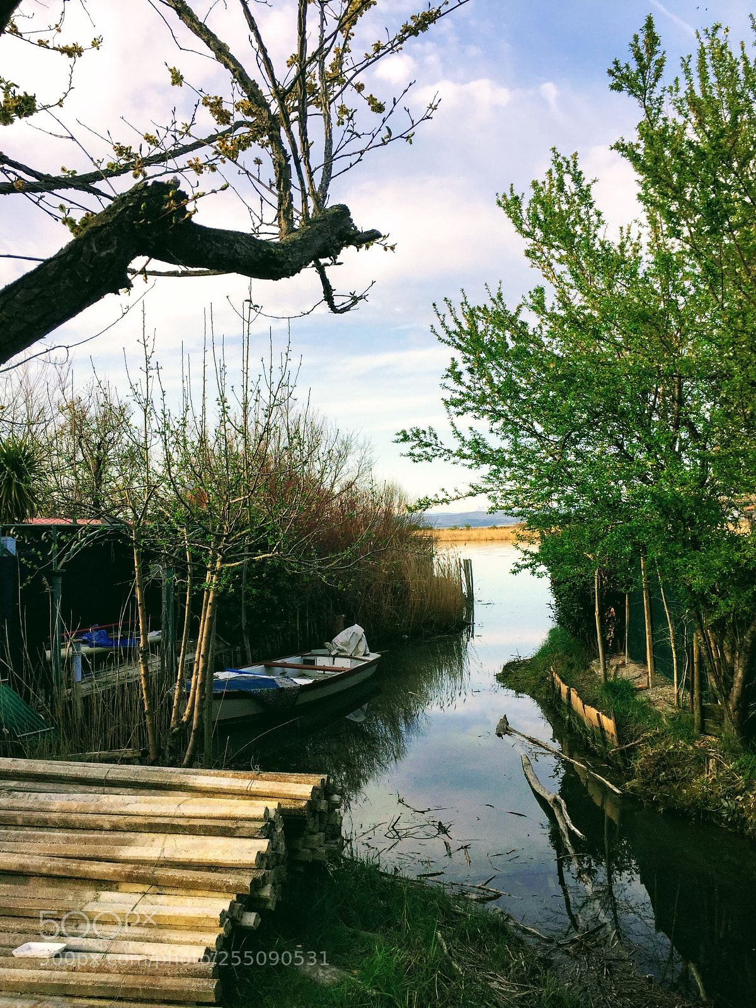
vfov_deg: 61.7
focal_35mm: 29
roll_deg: +1.2
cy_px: 504
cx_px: 378
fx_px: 844
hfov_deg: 48.2
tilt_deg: +2.7
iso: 32
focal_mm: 4.15
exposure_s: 1/860
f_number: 2.2
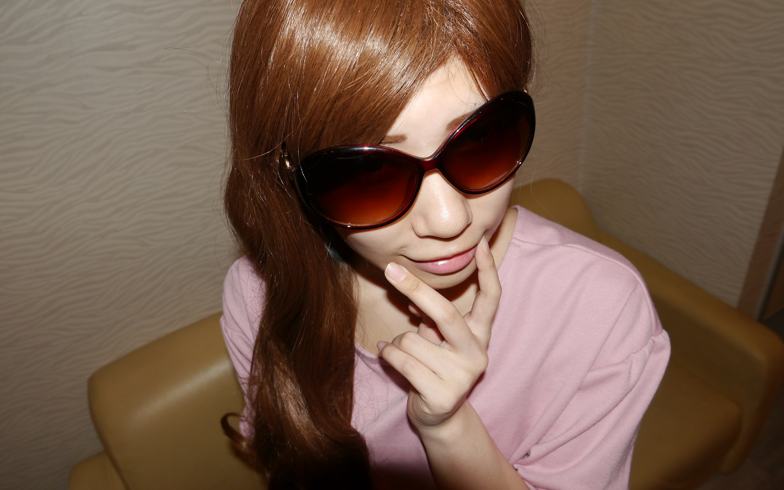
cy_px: 230
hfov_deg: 70.4
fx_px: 556
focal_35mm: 26
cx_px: 384
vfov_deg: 47.6
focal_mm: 12
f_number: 5
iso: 400
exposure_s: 1/160
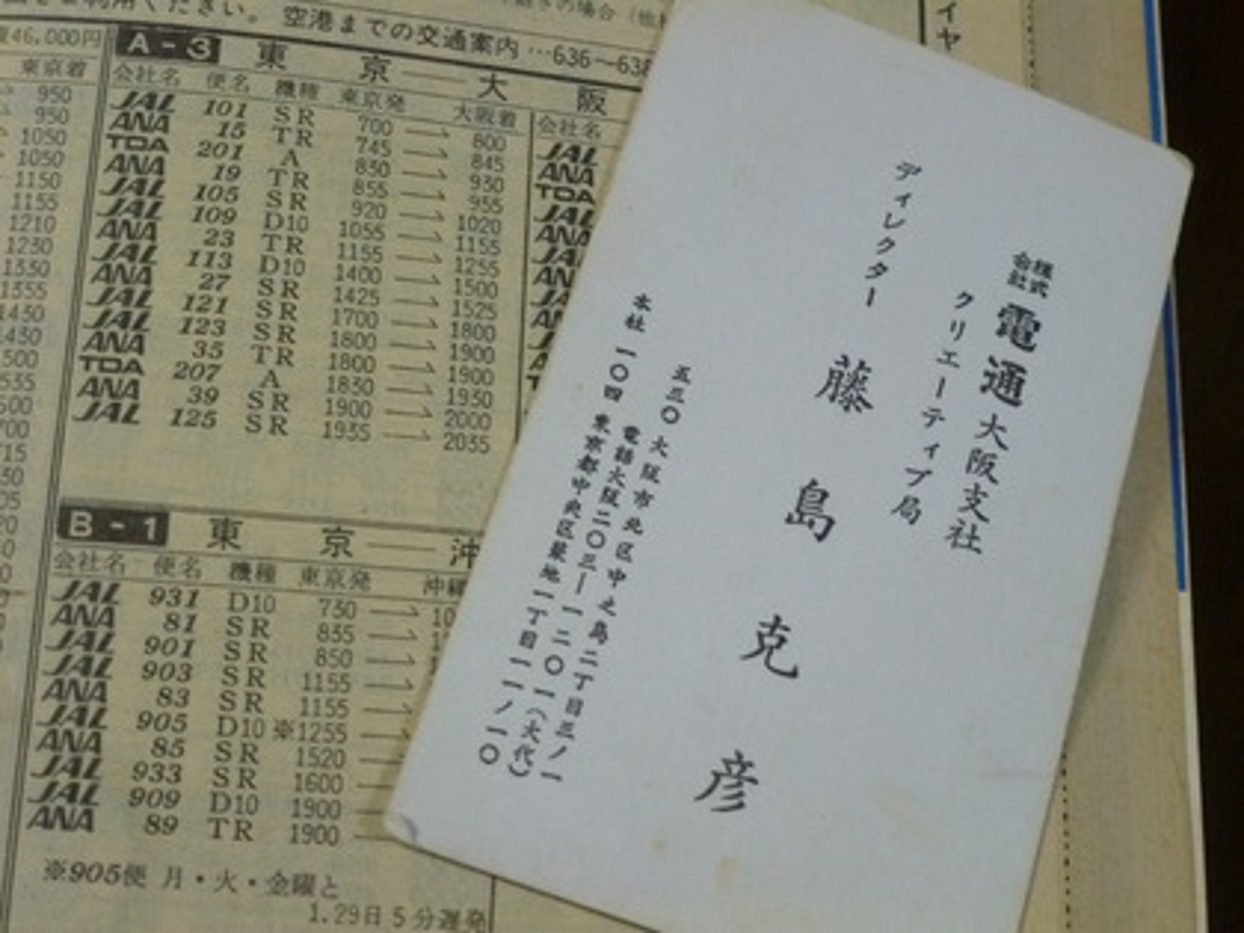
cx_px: 622
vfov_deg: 28.0
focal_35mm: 52
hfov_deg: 36.8
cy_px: 466
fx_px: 1869
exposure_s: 1/30
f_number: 4.3
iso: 400
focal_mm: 9.4
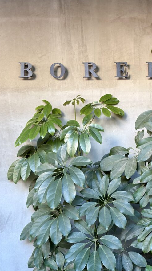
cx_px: 94
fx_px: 473
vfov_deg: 31.9
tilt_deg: +1.2
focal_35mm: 66
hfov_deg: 18.2
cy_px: 140
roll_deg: +1.0
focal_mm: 5.96
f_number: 1.6
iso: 100
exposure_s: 1/60
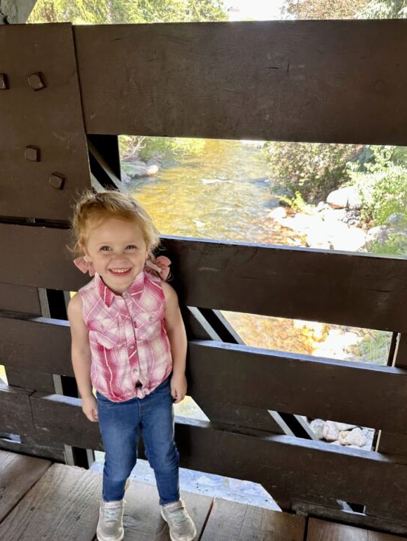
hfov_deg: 49.7
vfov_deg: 63.1
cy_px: 313
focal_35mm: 28
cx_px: 228
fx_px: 439
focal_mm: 6.86
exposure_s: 1/121
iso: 80
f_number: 1.78
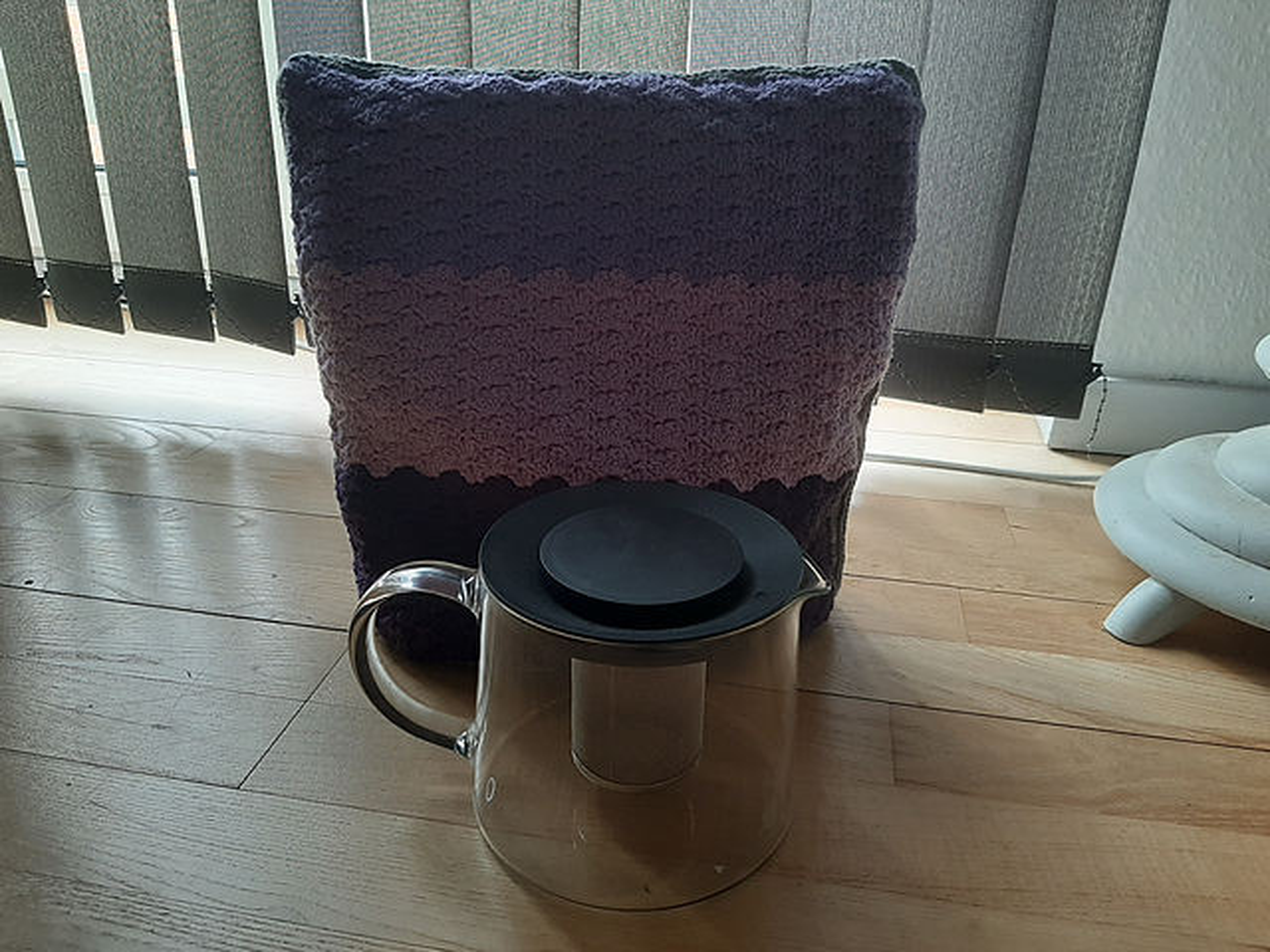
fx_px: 954
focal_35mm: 26
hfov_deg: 67.3
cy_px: 476
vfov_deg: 53.1
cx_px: 635
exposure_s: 1/100
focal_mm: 3.93
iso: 64
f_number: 1.7
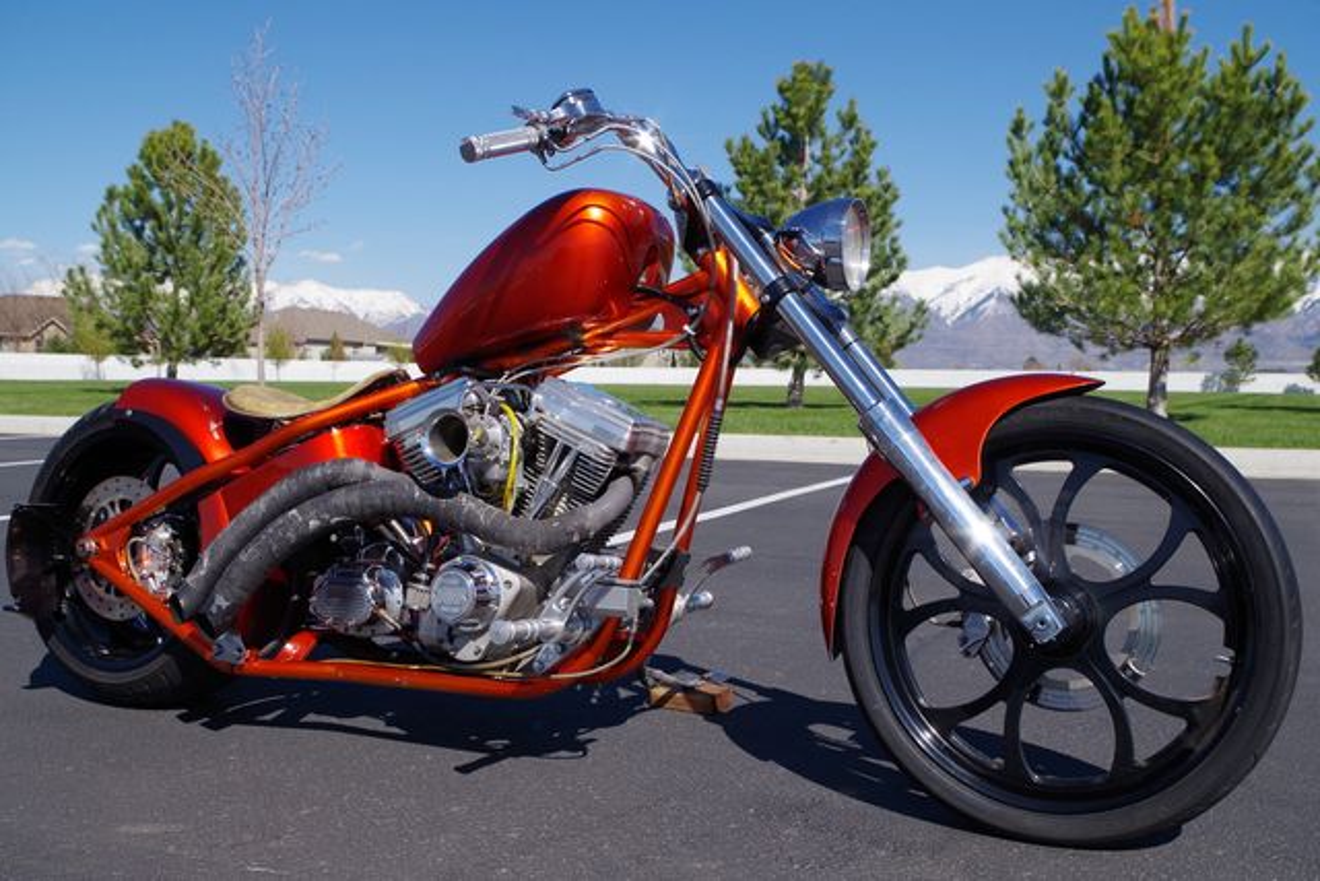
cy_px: 440
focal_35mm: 36
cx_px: 660
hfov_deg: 53.1
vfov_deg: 36.9
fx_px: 1320
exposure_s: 1/400
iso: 200
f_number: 9
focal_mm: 24.38
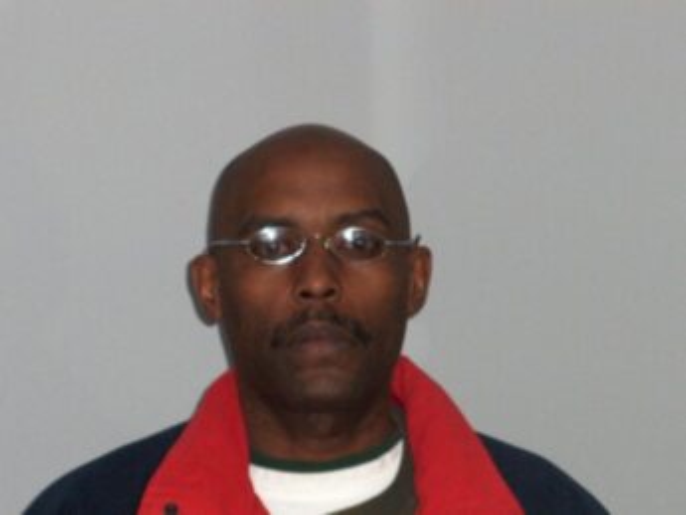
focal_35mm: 141
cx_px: 343
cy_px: 258
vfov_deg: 10.5
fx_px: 2795
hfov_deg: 14.0
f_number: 4.7
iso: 160
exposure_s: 1/180
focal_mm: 29
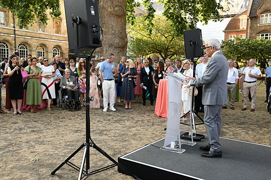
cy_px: 90
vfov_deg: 37.8
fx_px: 263
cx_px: 136
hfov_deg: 54.4
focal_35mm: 35
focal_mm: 35
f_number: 6.3
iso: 400
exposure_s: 1/60
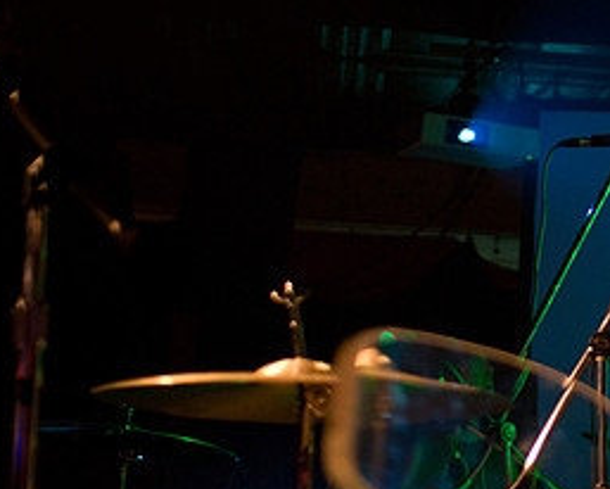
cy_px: 58
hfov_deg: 19.5
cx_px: 634
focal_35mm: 95
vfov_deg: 16.0
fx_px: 1716
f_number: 1.4
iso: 1250
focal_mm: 30
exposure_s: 1/60
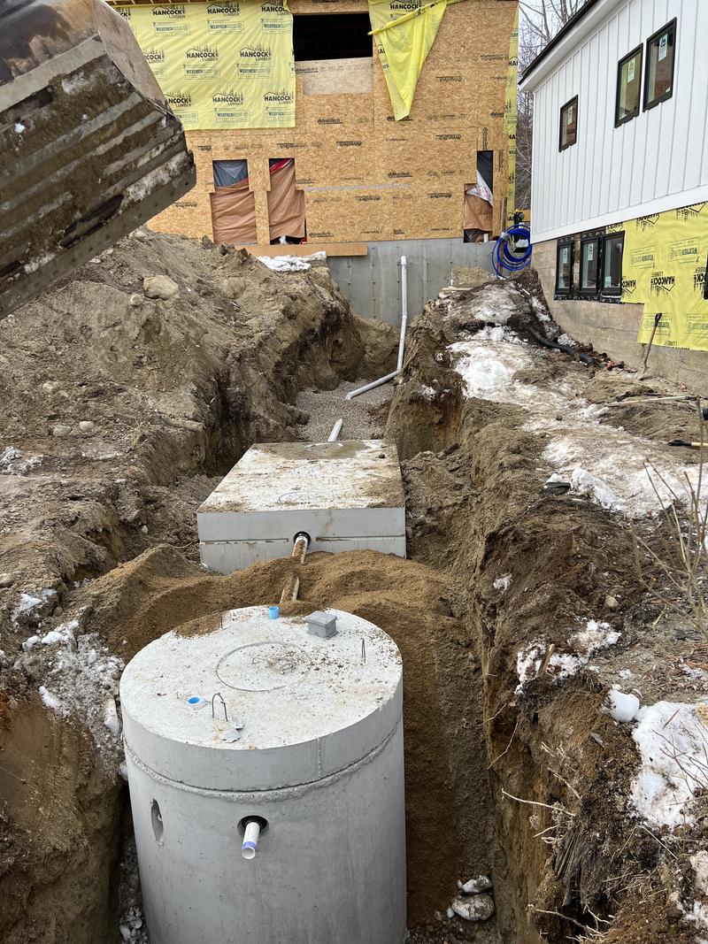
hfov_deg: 53.1
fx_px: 709
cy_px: 472
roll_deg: +2.2
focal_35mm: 26
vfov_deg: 67.3
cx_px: 354
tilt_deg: -13.1
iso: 50
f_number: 1.5
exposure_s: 1/1468
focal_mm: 5.7
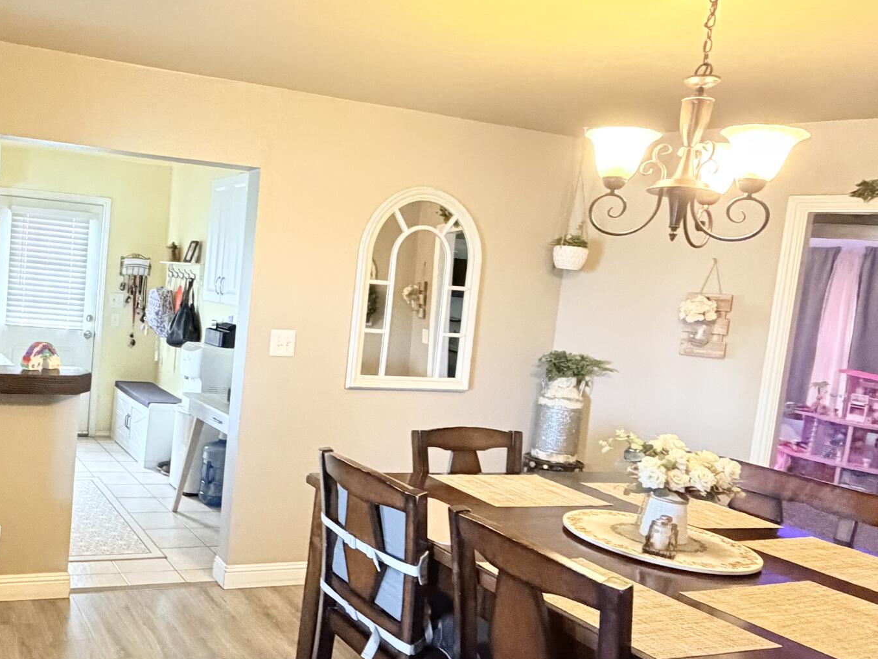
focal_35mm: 31
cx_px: 150
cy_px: 340
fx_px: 786
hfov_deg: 53.6
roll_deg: -3.9
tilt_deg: -6.1
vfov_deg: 45.4
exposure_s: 1/60
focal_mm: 2.22
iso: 800
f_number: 2.2
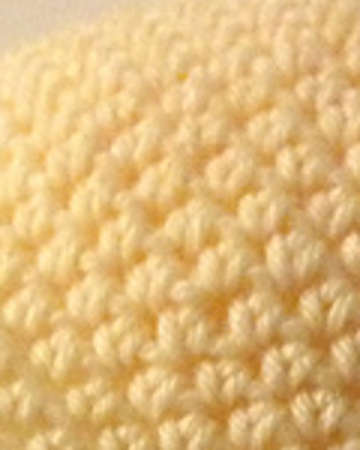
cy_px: 813
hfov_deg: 11.2
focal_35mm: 137
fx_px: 1825
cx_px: 351
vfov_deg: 12.8
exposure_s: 1/15
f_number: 2.4
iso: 800
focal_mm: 4.12
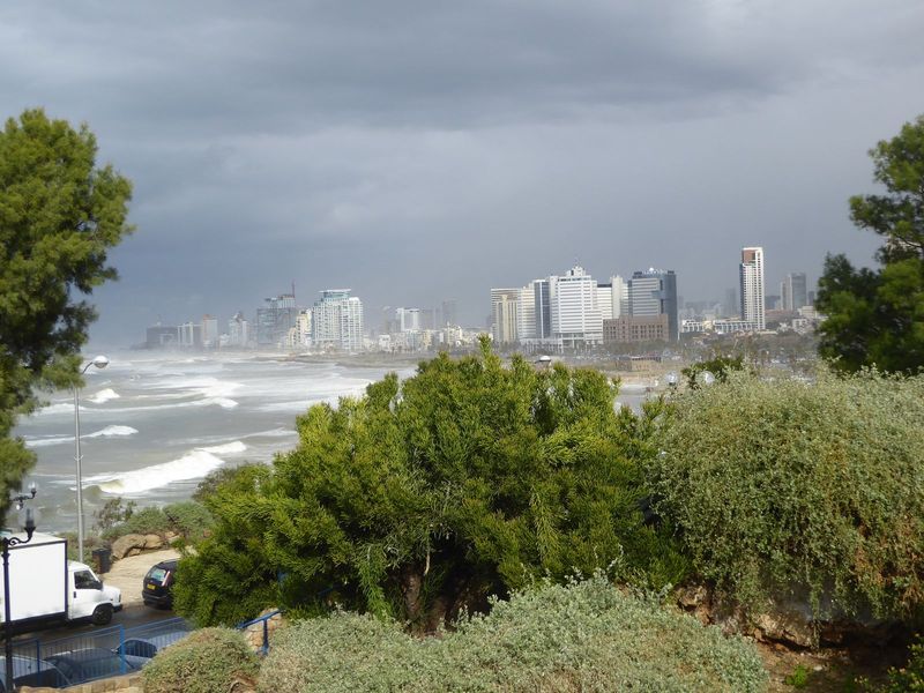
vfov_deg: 29.7
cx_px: 462
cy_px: 346
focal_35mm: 49
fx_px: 1308
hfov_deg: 38.9
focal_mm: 8.4
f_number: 4
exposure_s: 1/640
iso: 80
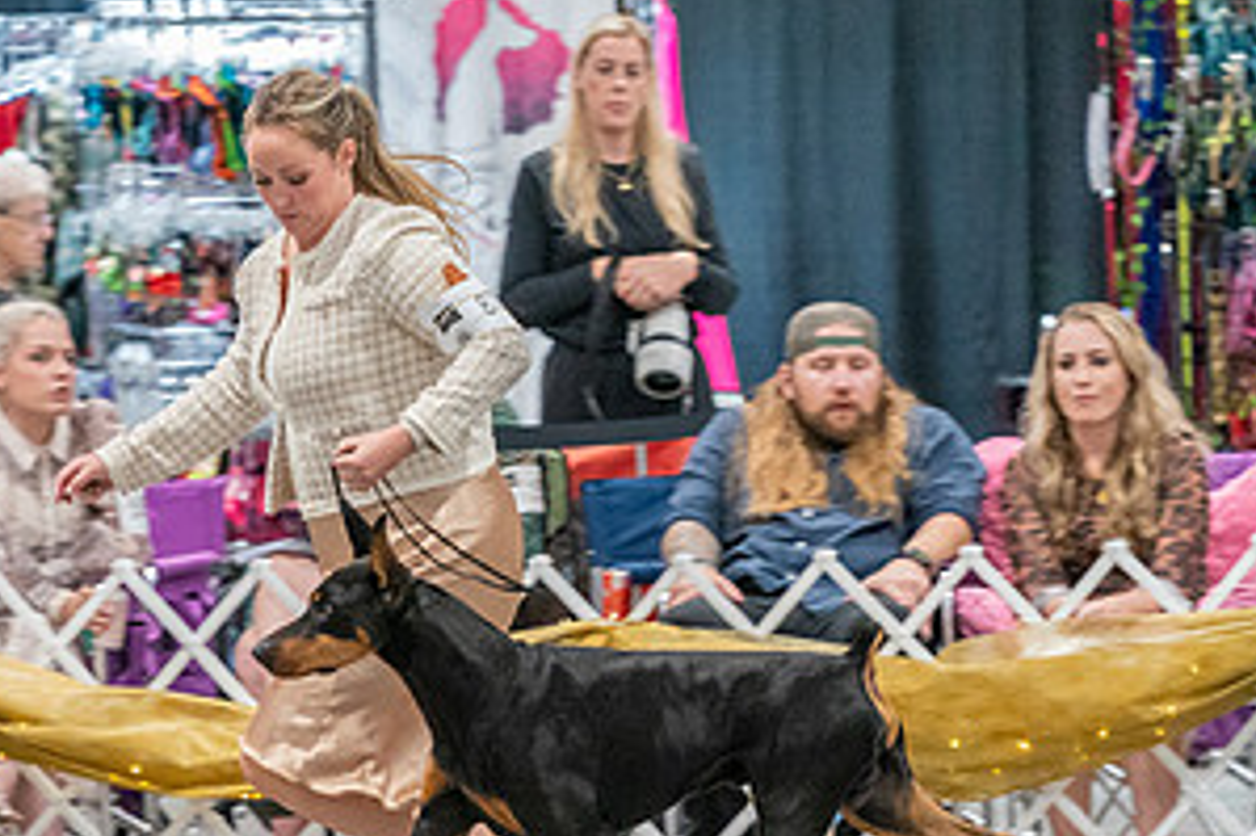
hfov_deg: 5.3
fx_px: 13529
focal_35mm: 388
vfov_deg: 3.5
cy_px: 720
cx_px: 218
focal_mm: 200
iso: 6400
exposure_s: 1/250
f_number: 2.8
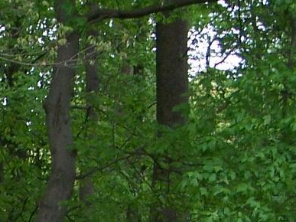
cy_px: 365
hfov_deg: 9.7
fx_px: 1675
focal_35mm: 196
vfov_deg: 7.4
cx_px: -210
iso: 125
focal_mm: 7.8
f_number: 2.8
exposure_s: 1/60
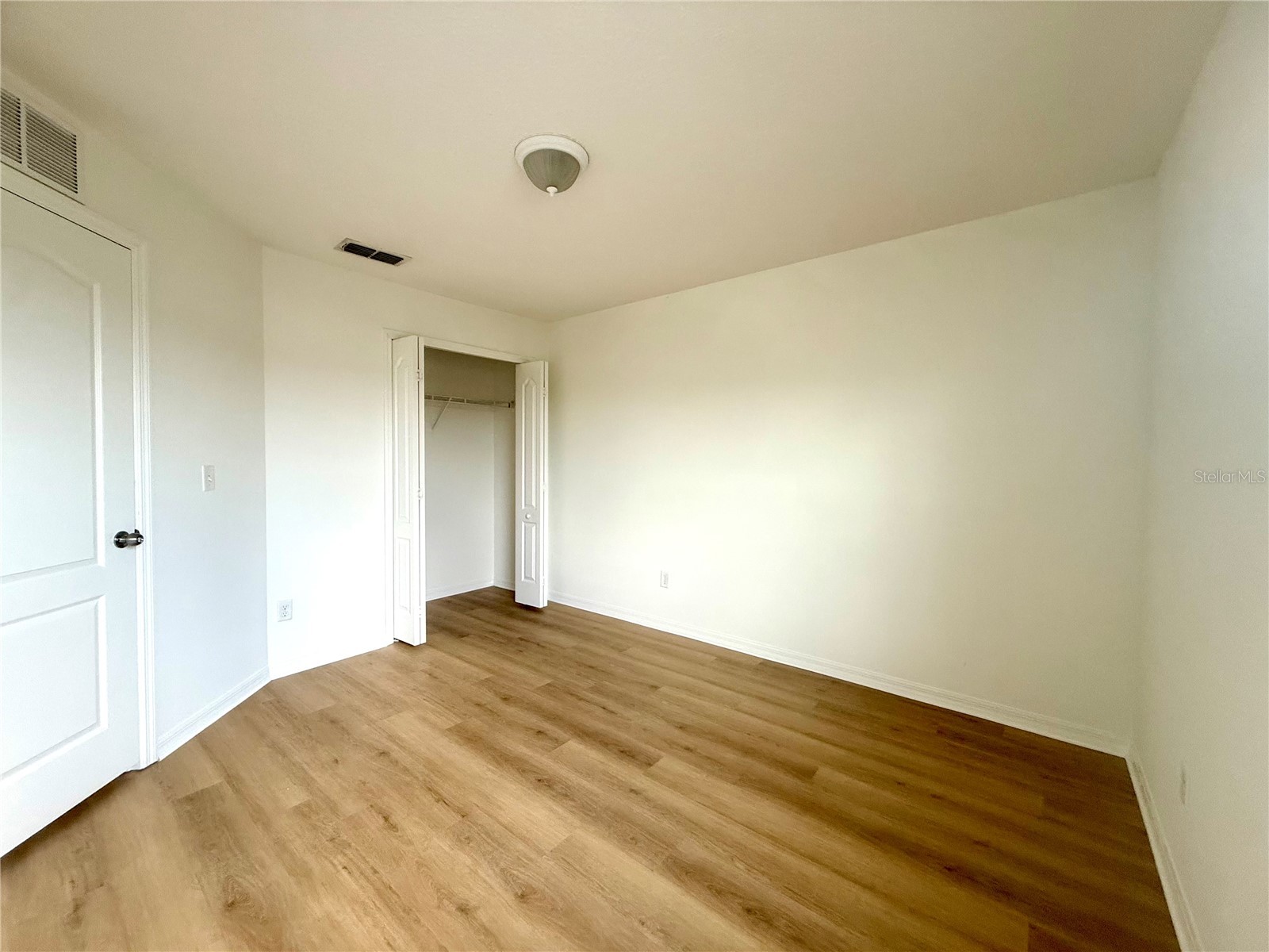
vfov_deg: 85.7
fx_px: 513
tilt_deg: -2.1
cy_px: 476
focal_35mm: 14
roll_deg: -0.8
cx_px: 634
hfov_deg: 102.1
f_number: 2.2
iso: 160
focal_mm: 2.22
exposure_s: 1/99
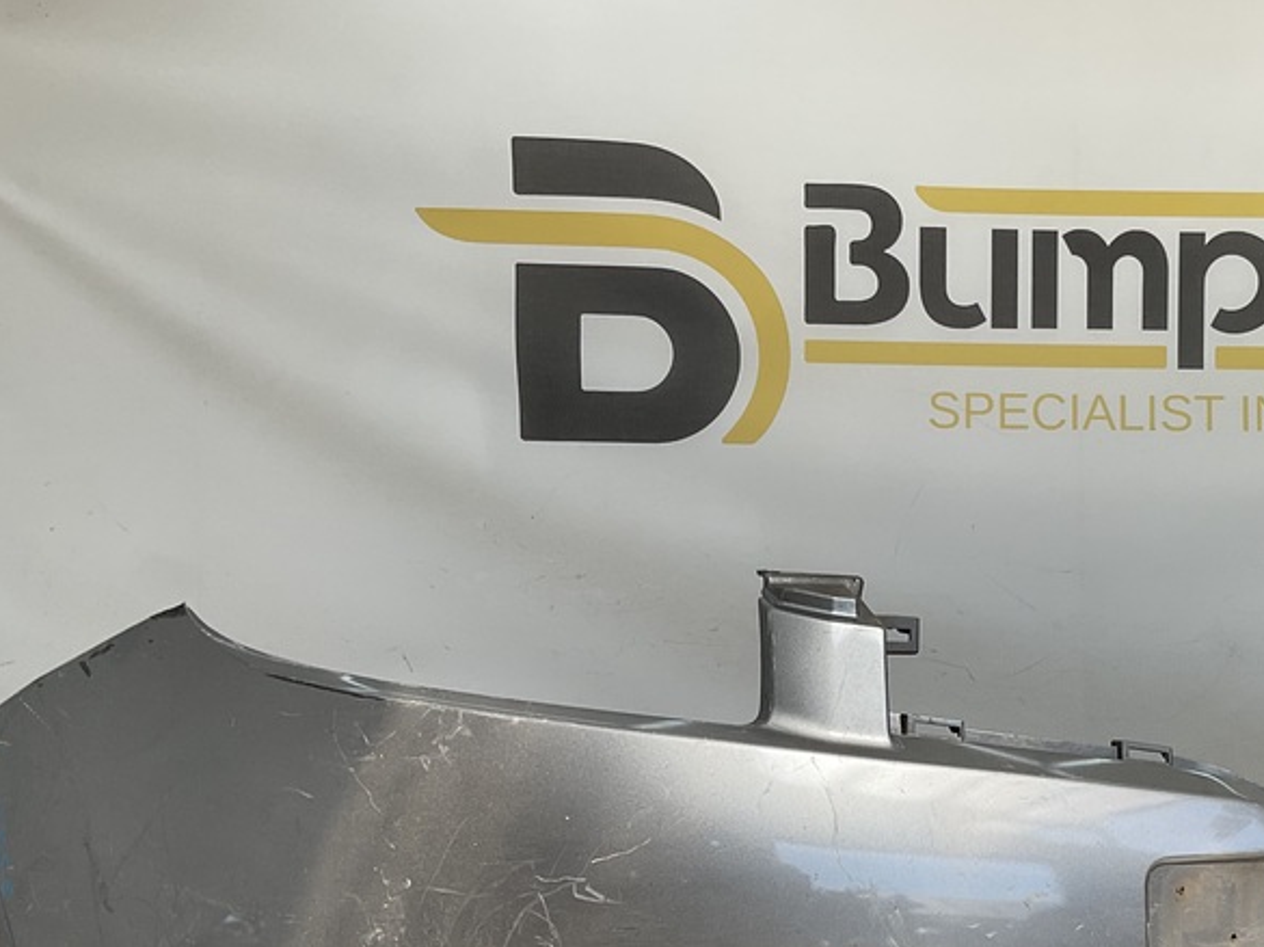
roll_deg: -1.7
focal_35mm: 50
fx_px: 1825
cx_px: 964
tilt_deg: -8.1
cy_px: 783
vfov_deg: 28.3
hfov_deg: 37.2
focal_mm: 3
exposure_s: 1/378
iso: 16
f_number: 1.8
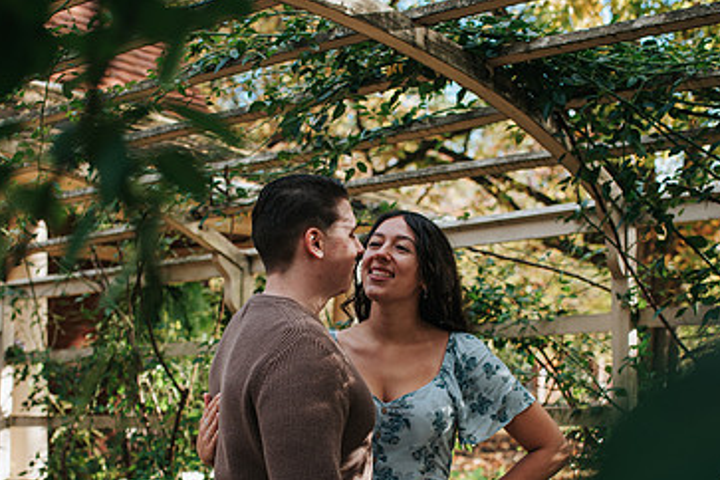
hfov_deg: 35.6
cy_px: 362
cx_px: 323
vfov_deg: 23.9
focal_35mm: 56
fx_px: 1120
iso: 160
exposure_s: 1/250
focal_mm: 35
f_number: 3.2
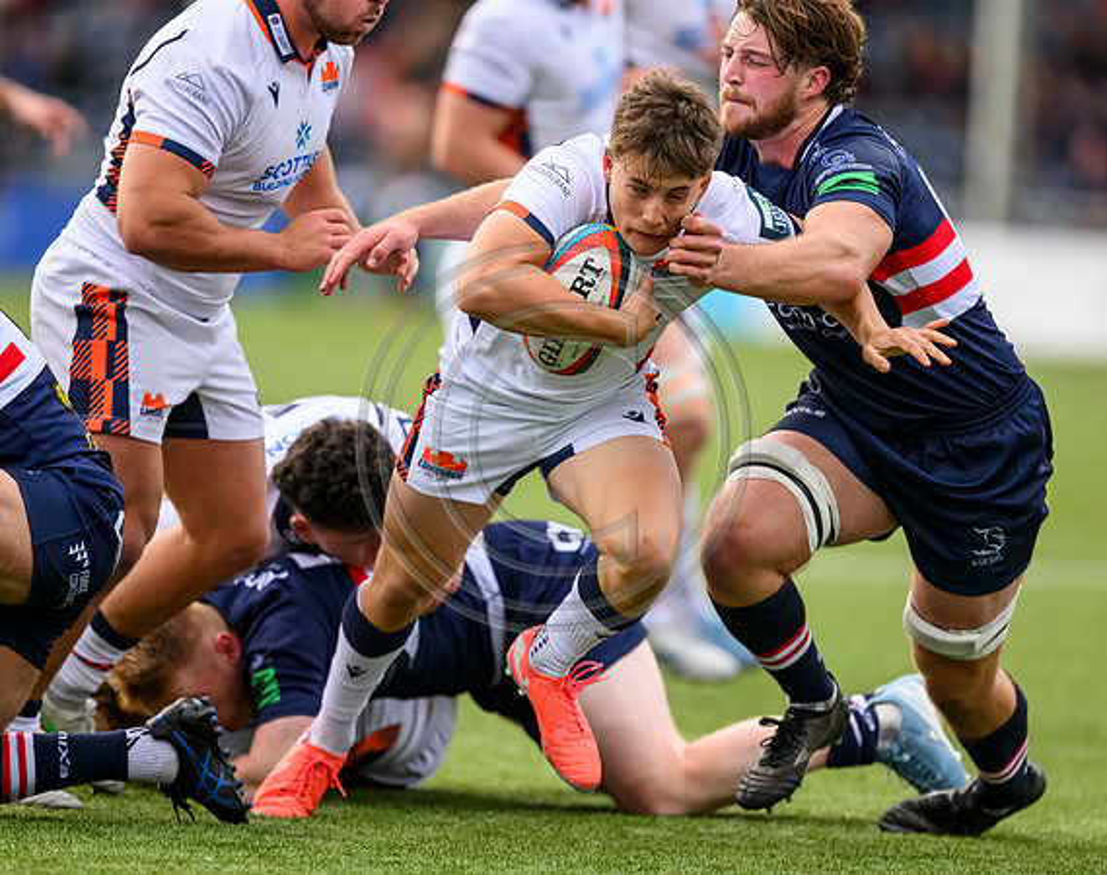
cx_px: 450
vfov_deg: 3.4
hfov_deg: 4.3
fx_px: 14595
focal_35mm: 447
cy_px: 438
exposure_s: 1/6400
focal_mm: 400
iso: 4000
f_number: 3.2
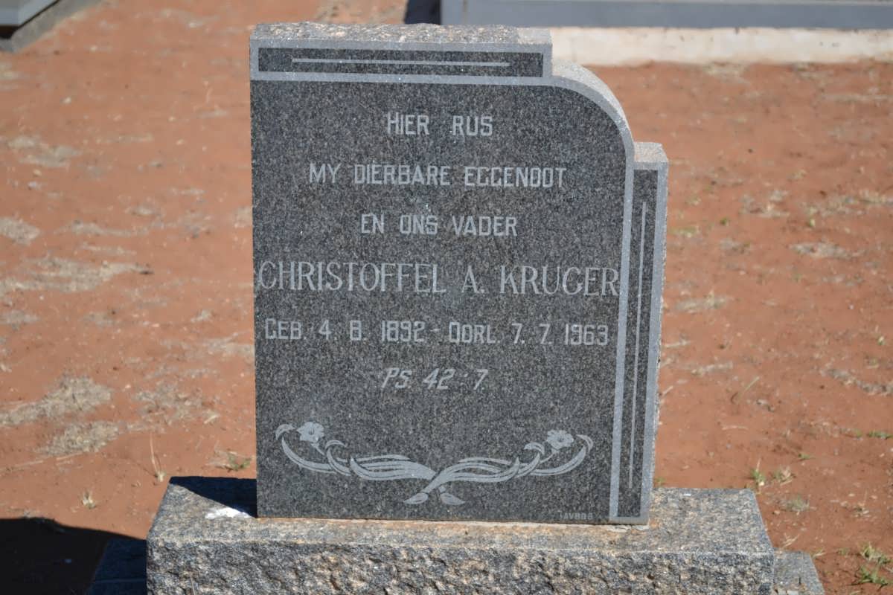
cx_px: 446
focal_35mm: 75
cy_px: 298
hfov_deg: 27.0
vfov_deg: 18.2
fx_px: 1860
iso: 110
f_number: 5.6
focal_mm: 50
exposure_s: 1/125
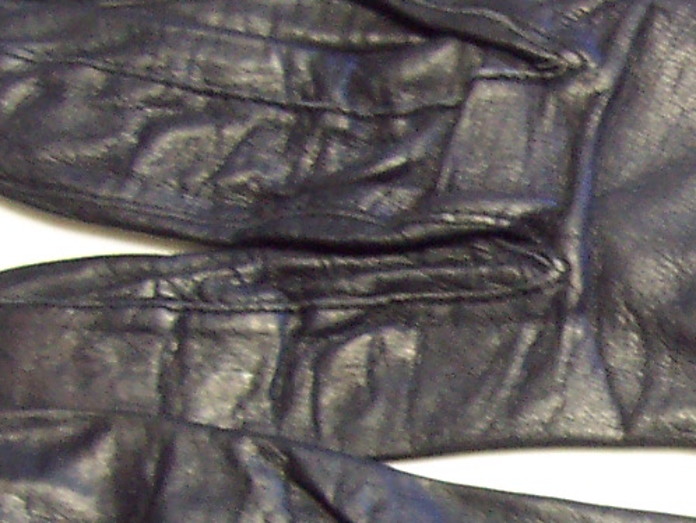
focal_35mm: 123
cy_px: 608
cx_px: 989
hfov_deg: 15.0
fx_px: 2474
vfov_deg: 11.8
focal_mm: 5.6
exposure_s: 1/20
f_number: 2.8
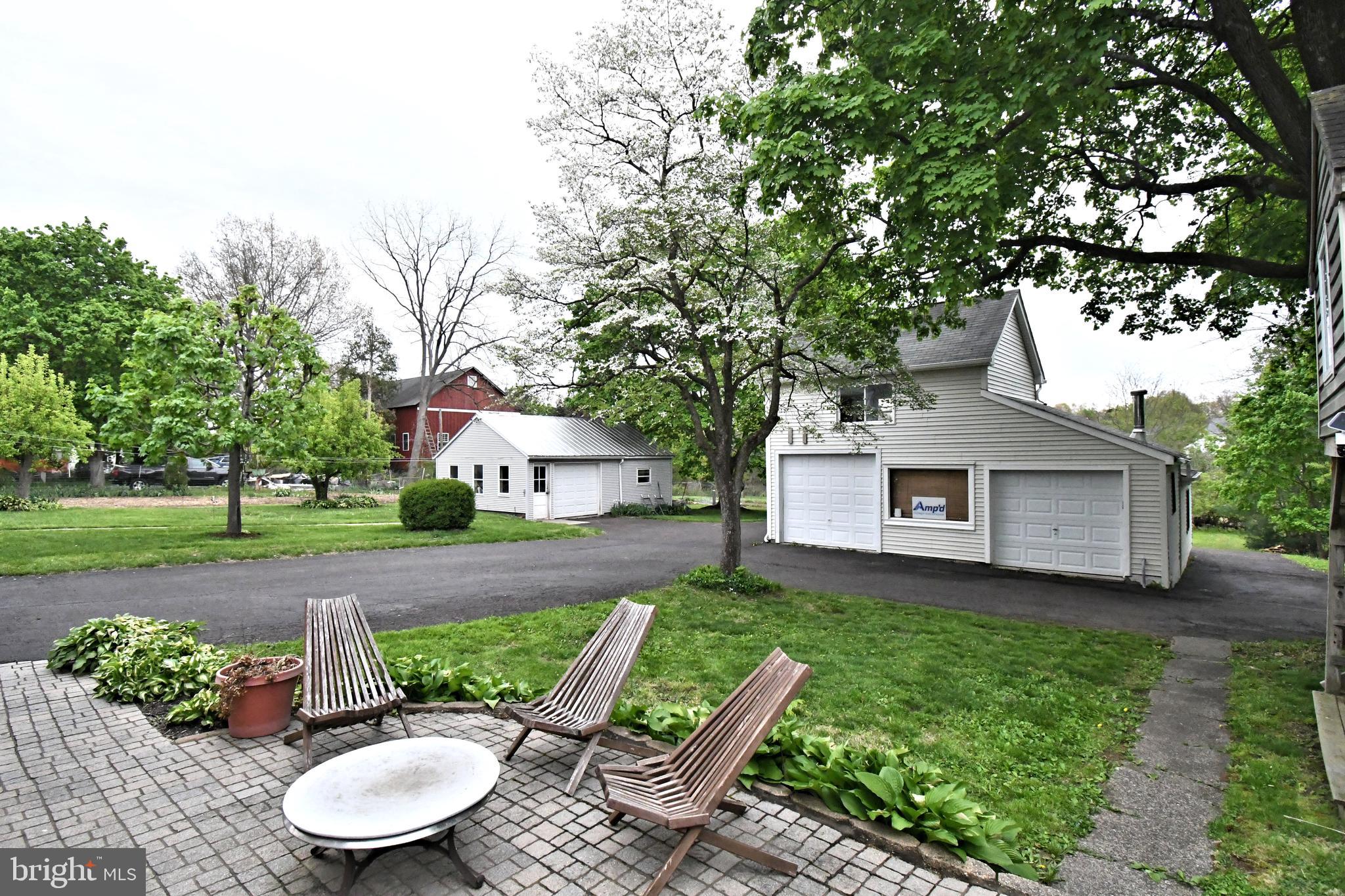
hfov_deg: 93.3
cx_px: 672
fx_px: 635
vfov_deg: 70.4
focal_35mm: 17
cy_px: 448
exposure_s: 1/5000
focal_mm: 11.5
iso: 6400
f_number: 6.3
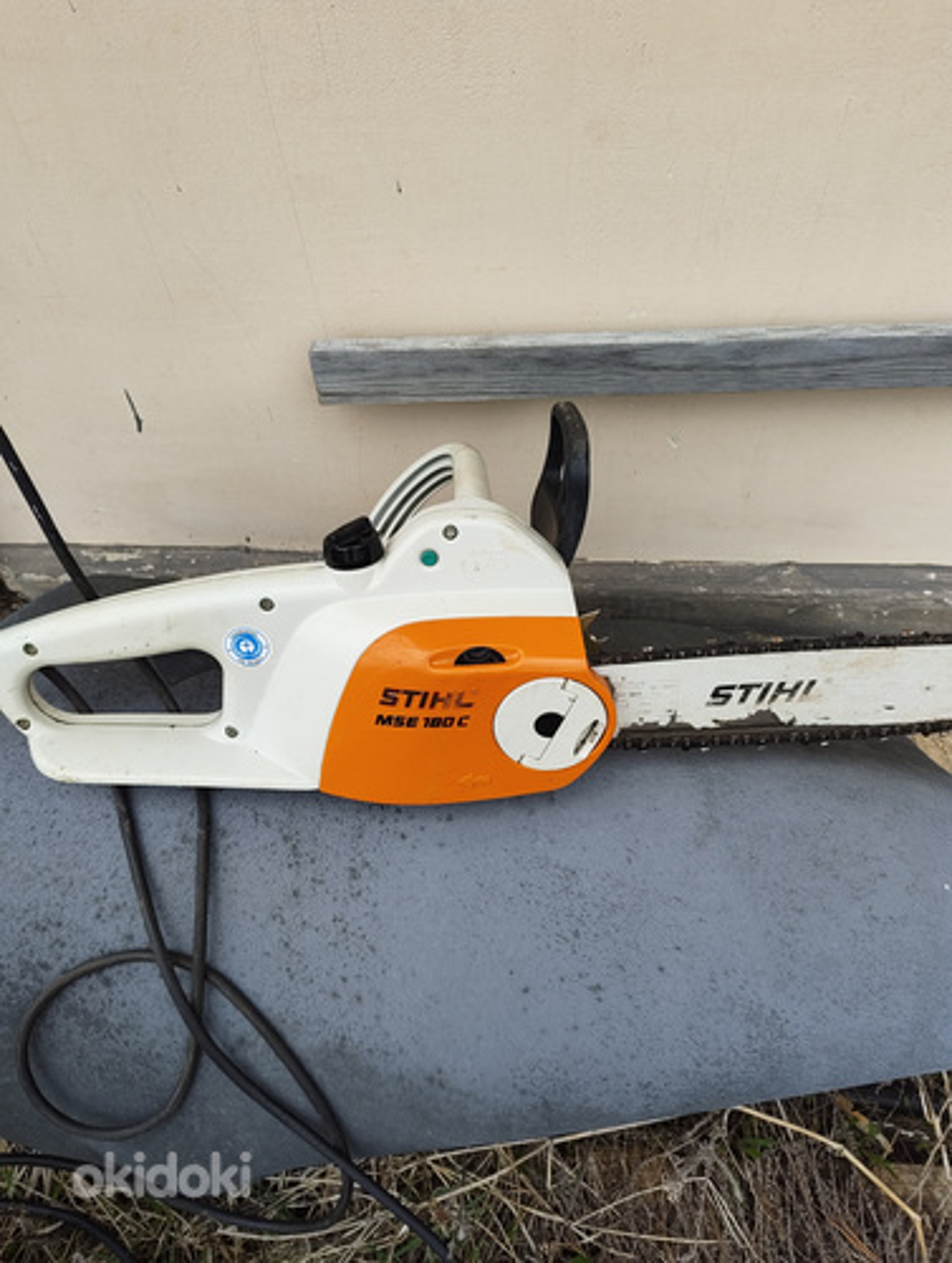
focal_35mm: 24
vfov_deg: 71.5
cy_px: 632
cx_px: 476
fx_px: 877
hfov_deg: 57.0
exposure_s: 1/128
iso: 50
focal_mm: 5.56
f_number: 1.88
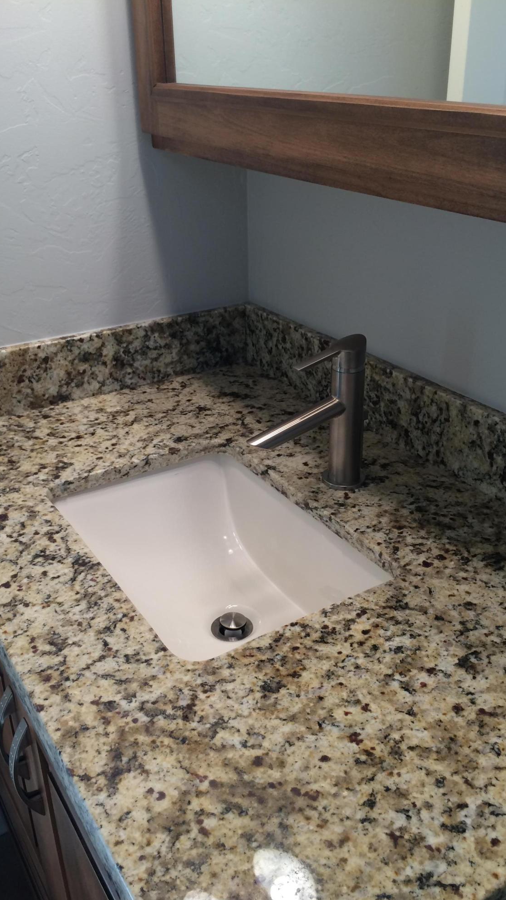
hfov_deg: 36.7
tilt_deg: -27.9
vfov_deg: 61.0
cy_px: 452
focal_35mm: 32
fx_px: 763
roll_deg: +2.8
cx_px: 264
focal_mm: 4.15
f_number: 2.2
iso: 32
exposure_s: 1/40
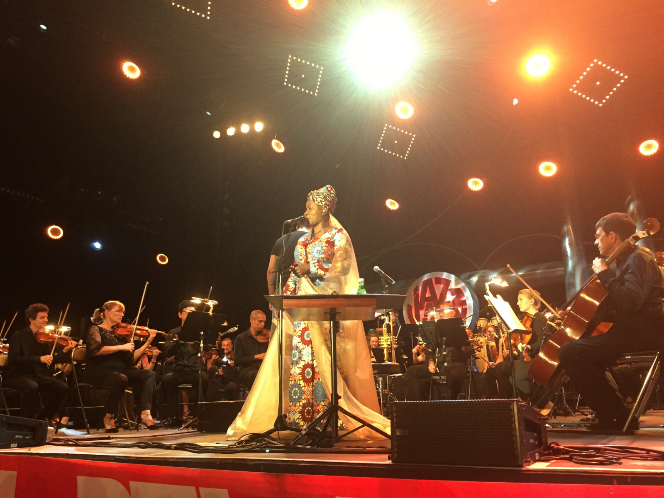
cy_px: 249
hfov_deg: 61.7
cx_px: 332
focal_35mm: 29
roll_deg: -0.1
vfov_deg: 48.2
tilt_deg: +16.2
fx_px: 556
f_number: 2.2
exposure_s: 1/33
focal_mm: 4.15
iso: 200
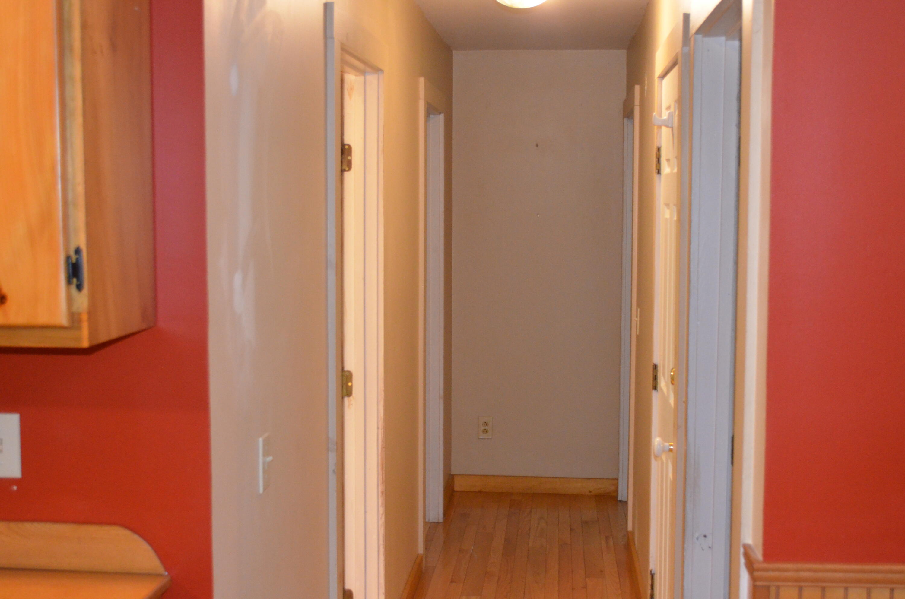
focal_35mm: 48
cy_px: 300
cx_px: 452
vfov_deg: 28.0
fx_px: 1204
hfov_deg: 41.2
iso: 3200
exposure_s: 1/60
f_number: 4.8
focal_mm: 32
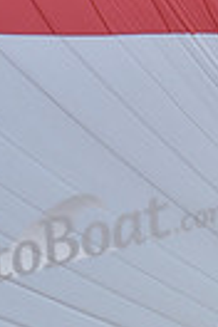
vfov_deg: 6.6
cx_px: 363
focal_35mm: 307
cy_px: 570
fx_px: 2788
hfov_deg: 4.4
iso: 250
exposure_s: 1/640
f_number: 10
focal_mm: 70
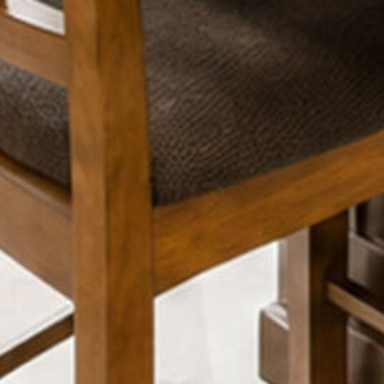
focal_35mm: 143
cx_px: 925
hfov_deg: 10.5
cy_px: -829
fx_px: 1795
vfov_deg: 9.3
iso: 2000
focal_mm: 10
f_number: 7.1
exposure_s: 1/60
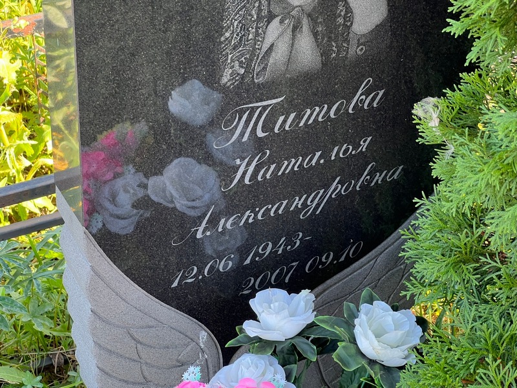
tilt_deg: -40.0
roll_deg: -1.7
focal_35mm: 77
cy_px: 194
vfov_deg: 19.1
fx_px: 1150
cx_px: 258
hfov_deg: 25.3
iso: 125
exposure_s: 1/99
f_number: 2.8
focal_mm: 9
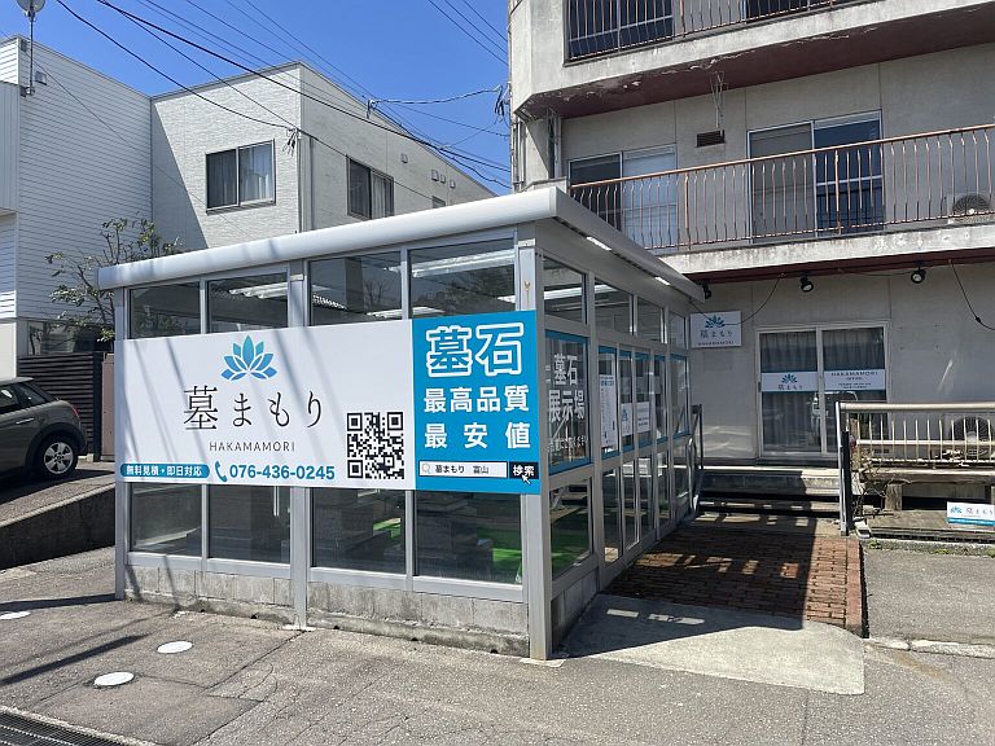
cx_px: 498
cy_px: 373
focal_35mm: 26
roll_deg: +1.6
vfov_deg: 53.1
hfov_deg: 67.3
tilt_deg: +2.7
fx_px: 747
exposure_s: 1/3509
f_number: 1.6
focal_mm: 4.2
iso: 32
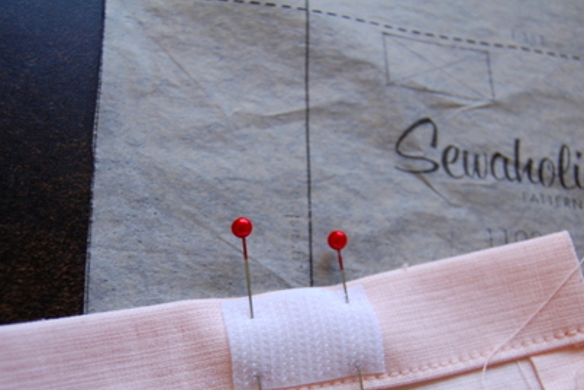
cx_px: 265
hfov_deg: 34.4
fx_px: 941
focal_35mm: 58
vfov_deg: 23.2
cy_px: 288
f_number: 4.2
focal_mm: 26
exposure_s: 1/60
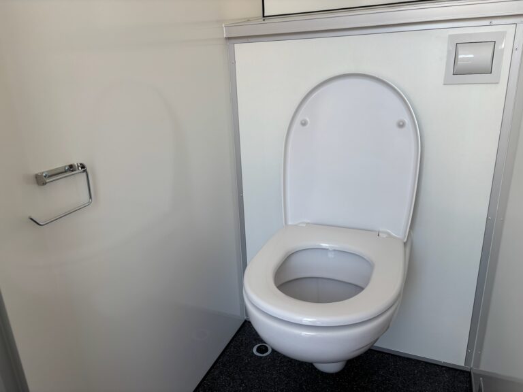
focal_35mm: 26
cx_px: 262
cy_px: 196
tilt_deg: -19.4
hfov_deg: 67.3
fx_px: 393
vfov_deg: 53.1
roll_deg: -0.4
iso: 32
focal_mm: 5.96
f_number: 1.6
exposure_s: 1/128
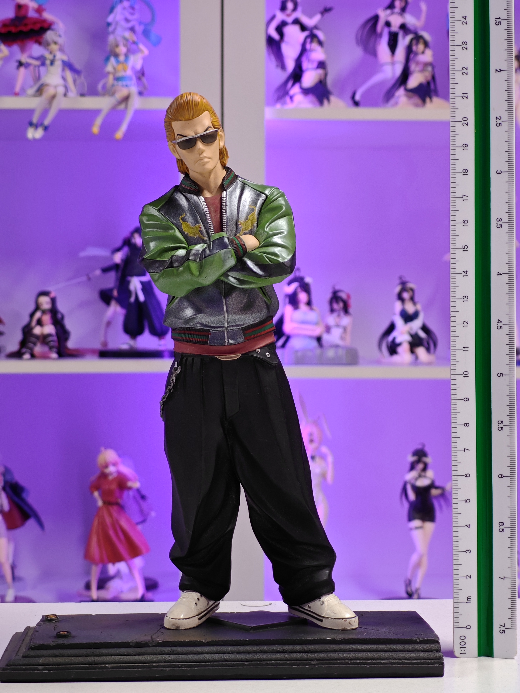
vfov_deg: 24.4
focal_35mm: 80
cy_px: 346
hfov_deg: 18.4
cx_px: 260
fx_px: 1602
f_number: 2.4
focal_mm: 7.48
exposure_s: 1/16.1
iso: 400
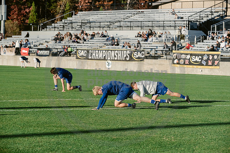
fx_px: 863
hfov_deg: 15.2
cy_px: 76
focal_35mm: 135
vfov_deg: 10.2
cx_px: 115
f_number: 7.1
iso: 1250
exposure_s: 1/4000
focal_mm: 135
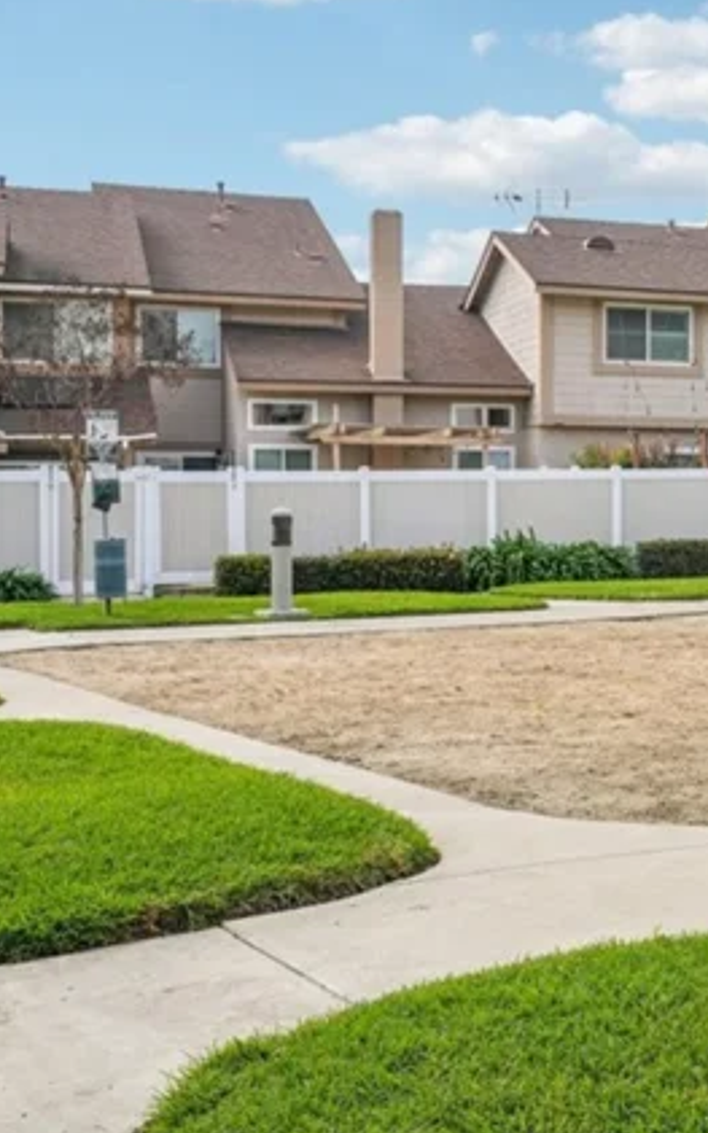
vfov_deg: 35.6
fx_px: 1760
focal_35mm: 57
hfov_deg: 20.8
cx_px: 911
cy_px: 487
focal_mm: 28
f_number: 8
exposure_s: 1/500
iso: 100
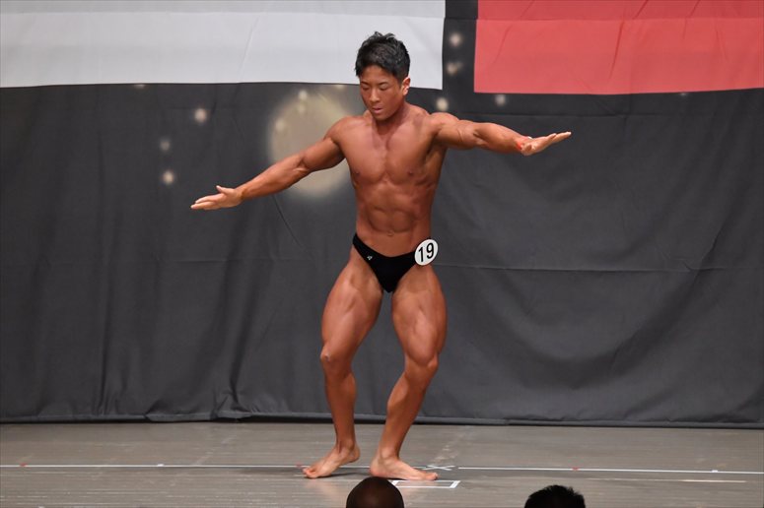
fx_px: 5091
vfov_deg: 5.7
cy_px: 254
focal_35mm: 240
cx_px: 382
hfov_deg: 8.6
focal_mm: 160
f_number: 5.6
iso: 6400
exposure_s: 1/400
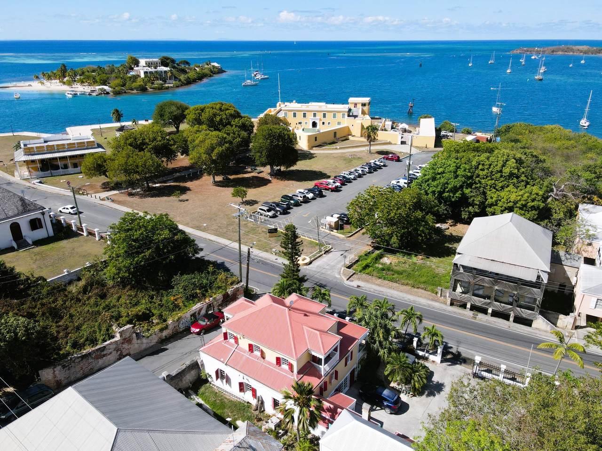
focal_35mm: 24
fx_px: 417
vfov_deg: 56.8
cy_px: 226
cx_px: 301
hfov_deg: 71.6
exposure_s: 1/640
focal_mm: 4.5
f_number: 2.8
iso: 100
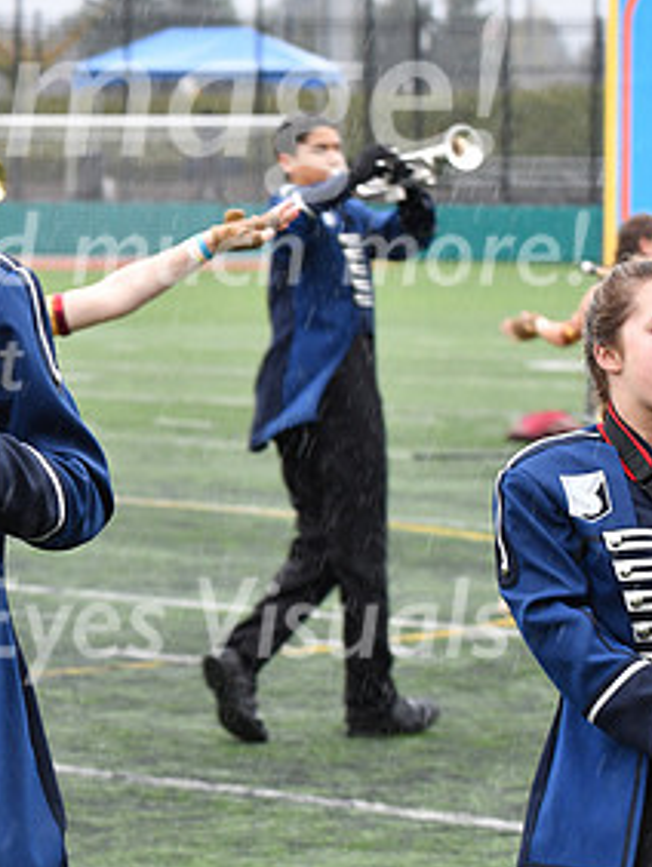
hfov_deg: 5.5
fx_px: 6695
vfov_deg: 7.4
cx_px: -185
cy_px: 414
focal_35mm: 267
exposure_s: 1/320
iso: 640
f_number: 5
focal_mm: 90
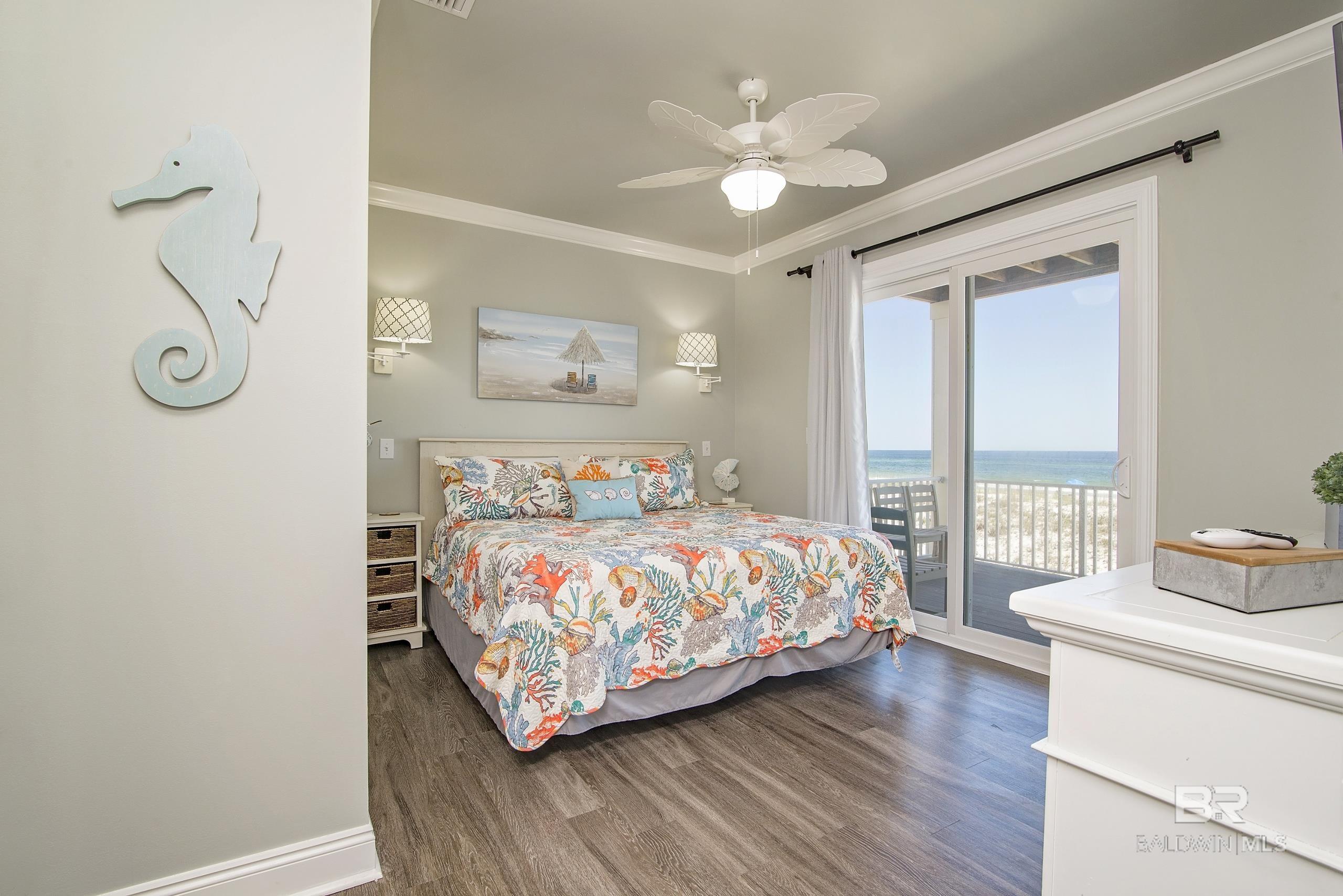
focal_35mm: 16
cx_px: 672
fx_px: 597
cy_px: 448
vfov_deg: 73.8
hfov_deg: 96.7
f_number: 8
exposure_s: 1/50
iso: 500
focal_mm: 16
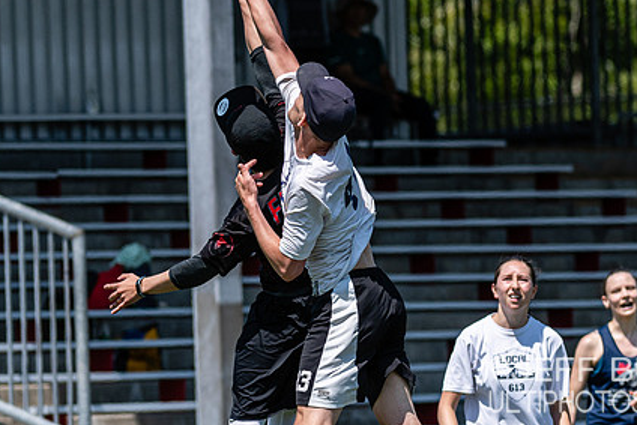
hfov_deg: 3.7
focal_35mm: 557
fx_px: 9859
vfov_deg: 2.5
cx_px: 433
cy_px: 238
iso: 200
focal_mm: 200
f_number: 4
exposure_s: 1/2500
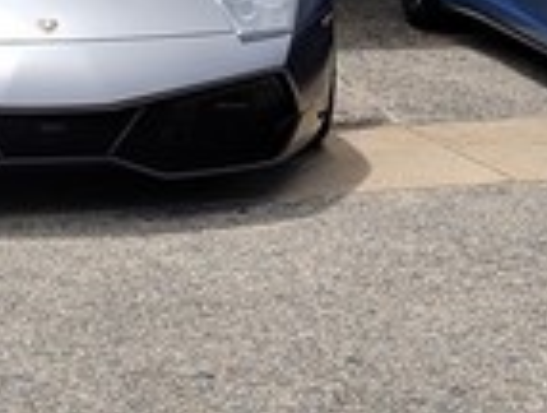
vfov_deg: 10.1
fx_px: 2297
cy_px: -88
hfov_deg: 13.4
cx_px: 11
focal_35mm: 145
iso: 55
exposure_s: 1/2387
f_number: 2
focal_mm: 4.67
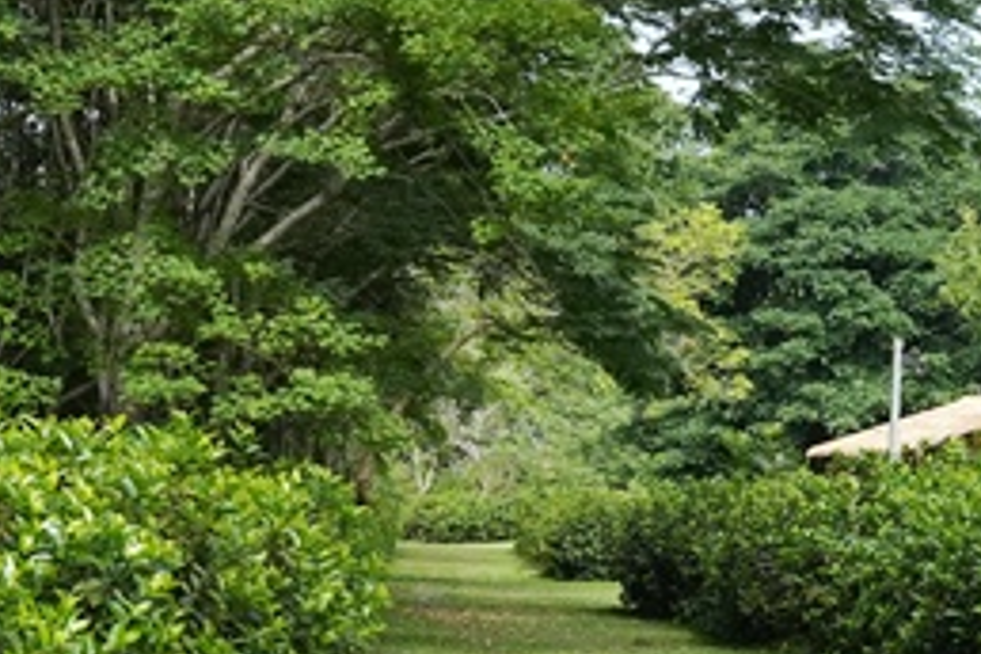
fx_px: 3580
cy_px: 610
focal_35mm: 131
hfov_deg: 15.6
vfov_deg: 10.4
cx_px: 673
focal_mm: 33.1
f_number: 8
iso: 1600
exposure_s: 1/1000
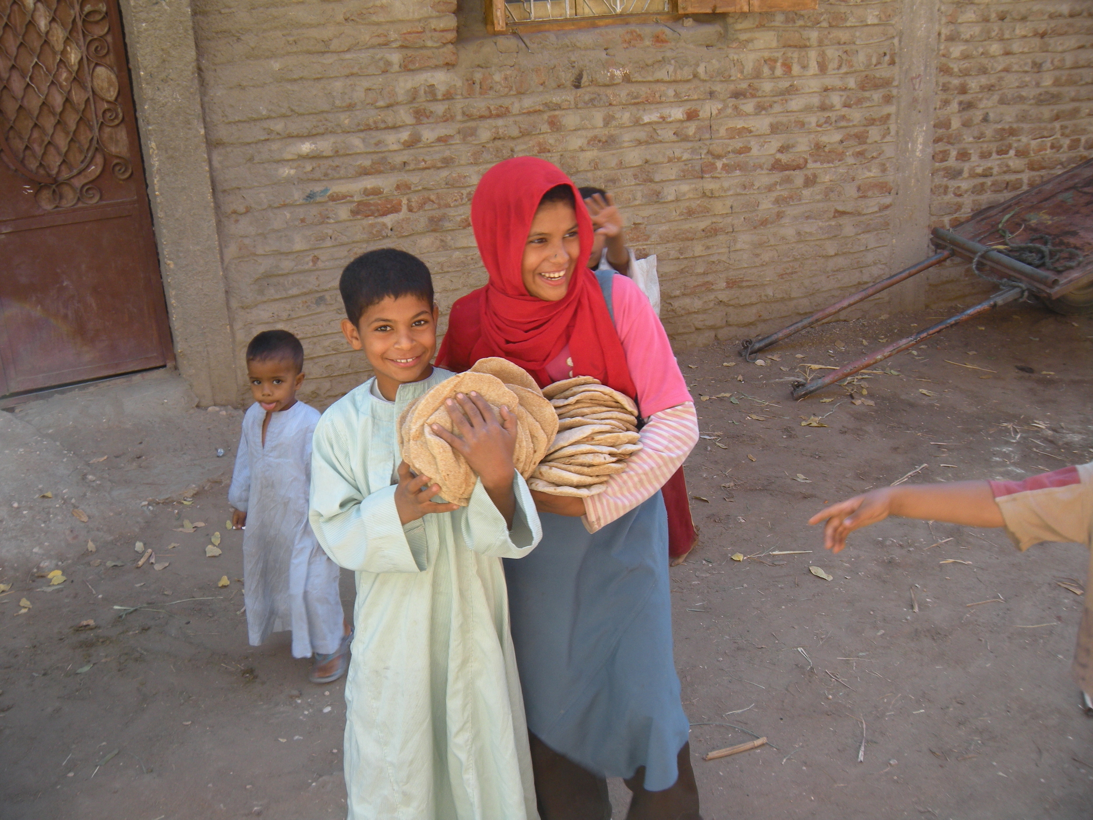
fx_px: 1263
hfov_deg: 46.8
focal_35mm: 40
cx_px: 546
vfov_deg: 36.0
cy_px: 410
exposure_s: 1/69.2
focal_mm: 6.6
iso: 64
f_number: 3.9
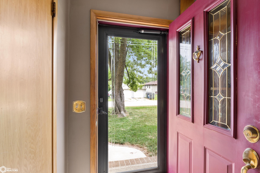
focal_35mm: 17
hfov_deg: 94.5
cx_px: 130
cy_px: 86
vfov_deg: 71.6
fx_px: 120
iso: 250
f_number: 8
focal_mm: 11.1
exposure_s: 1/25
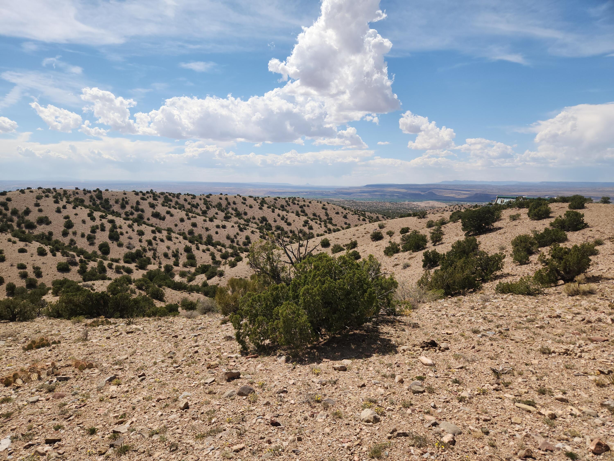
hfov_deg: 73.9
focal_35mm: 23
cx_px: 307
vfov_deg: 58.9
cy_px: 230
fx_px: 408
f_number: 1.8
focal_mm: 5.4
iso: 20
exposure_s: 1/2397
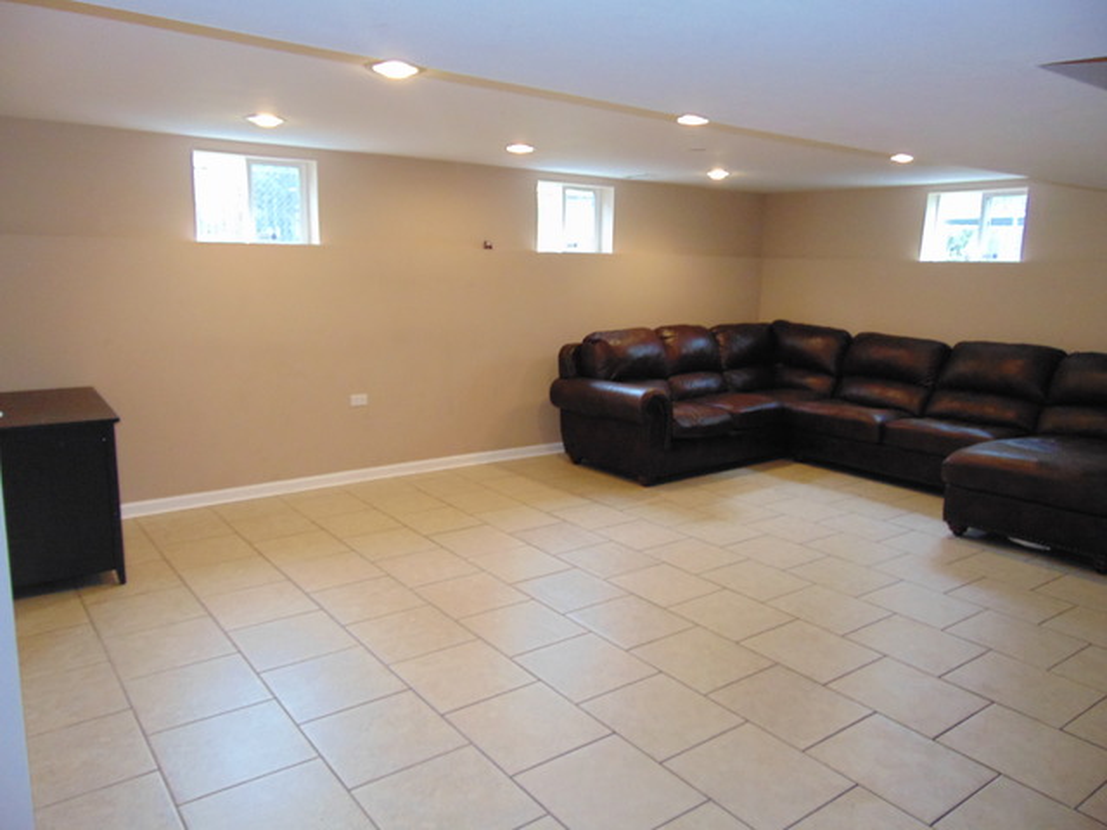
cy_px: 415
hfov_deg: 69.4
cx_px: 554
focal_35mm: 25
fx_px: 799
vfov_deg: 54.9
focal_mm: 4.5
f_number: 3
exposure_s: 1/30
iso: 320
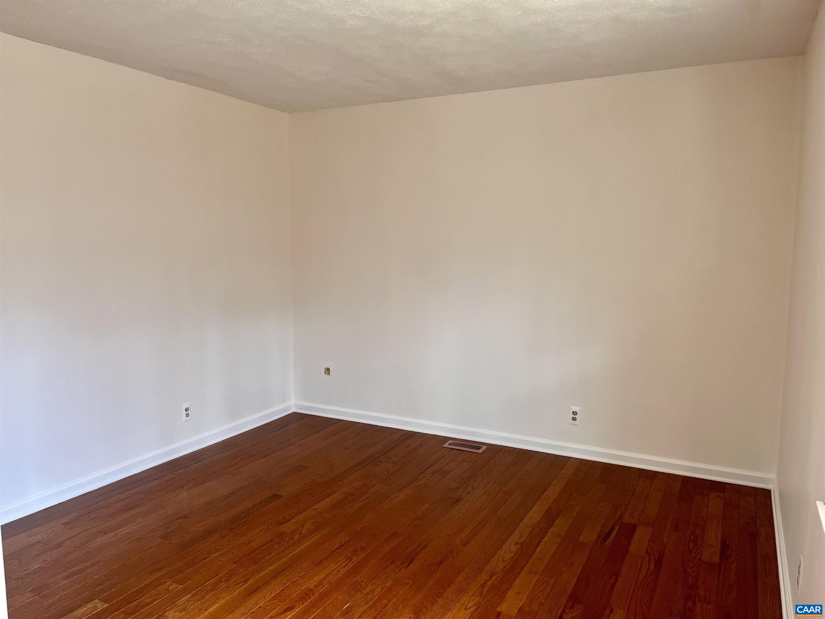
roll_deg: +0.1
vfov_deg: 53.1
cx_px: 412
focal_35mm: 26
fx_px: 620
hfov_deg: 67.3
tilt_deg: -5.7
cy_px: 310
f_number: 1.6
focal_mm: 5.1
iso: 80
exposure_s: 1/60
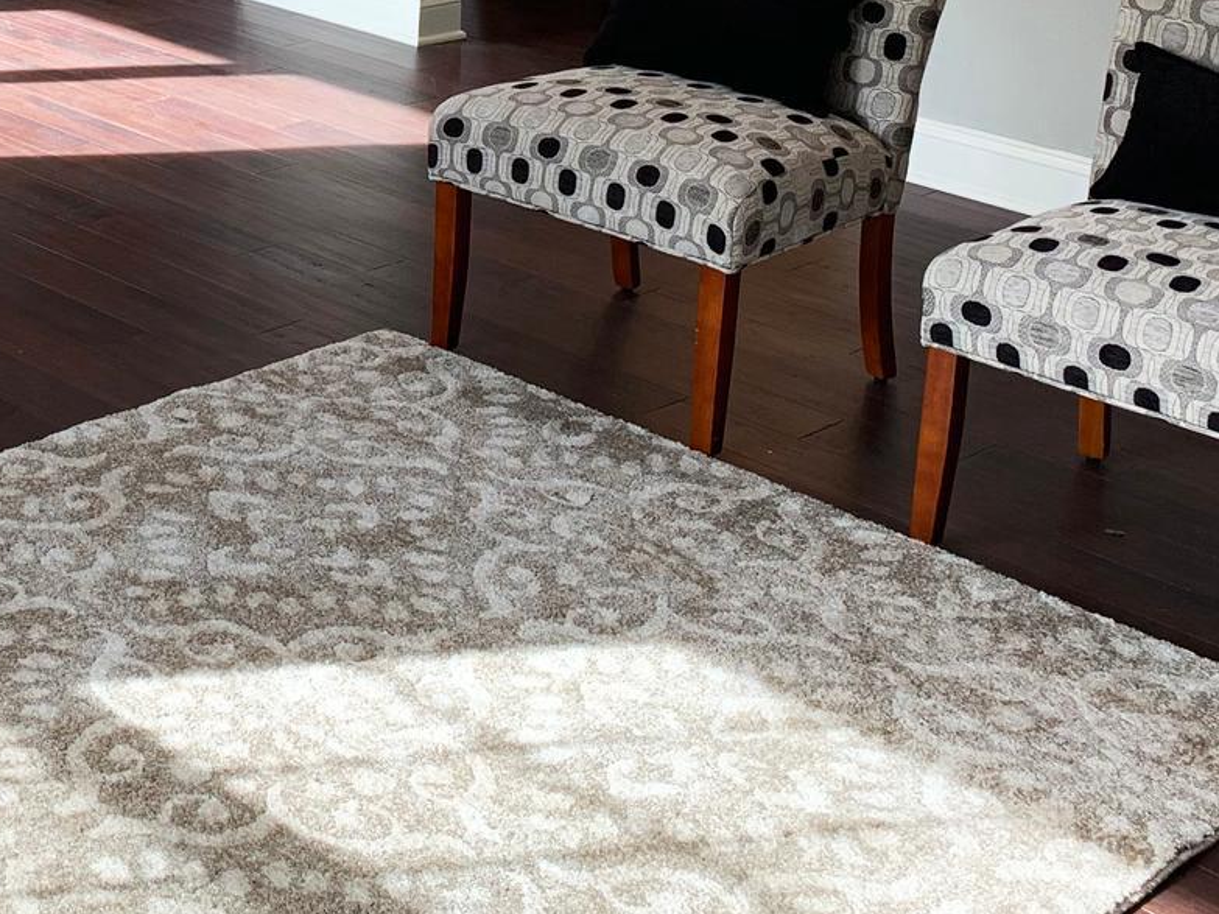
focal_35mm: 68
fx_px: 2394
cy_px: -104
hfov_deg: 27.2
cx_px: 50
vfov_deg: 20.5
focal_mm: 4.25
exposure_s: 1/121
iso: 64
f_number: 1.8
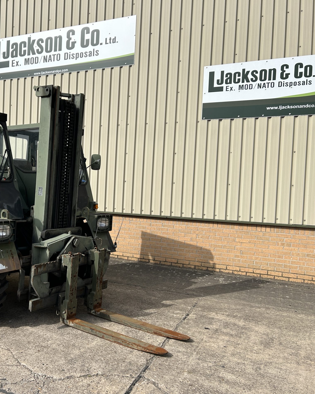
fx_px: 396
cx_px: 77
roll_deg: -1.3
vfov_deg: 52.8
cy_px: 197
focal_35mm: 34
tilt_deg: +0.5
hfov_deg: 42.0
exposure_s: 1/5076
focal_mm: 5.7
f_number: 1.5
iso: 50
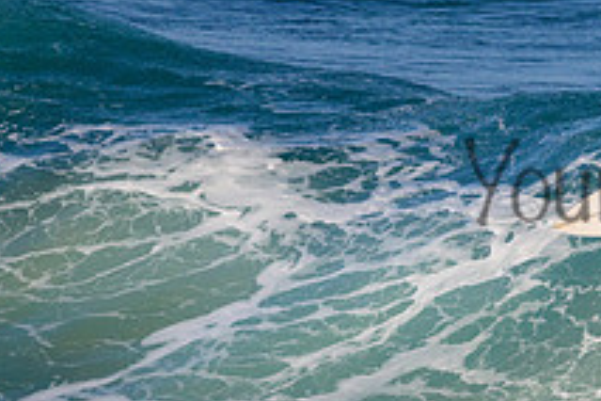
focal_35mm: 1172
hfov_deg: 1.8
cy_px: 157
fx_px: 19564
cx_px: 756
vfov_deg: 1.2
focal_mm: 430
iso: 1600
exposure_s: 1/2000
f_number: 11
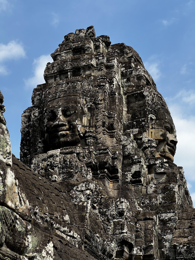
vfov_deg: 25.3
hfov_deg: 19.1
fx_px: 578
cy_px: 130
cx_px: 98
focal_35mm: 77
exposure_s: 1/521
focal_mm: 9
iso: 32
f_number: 2.8
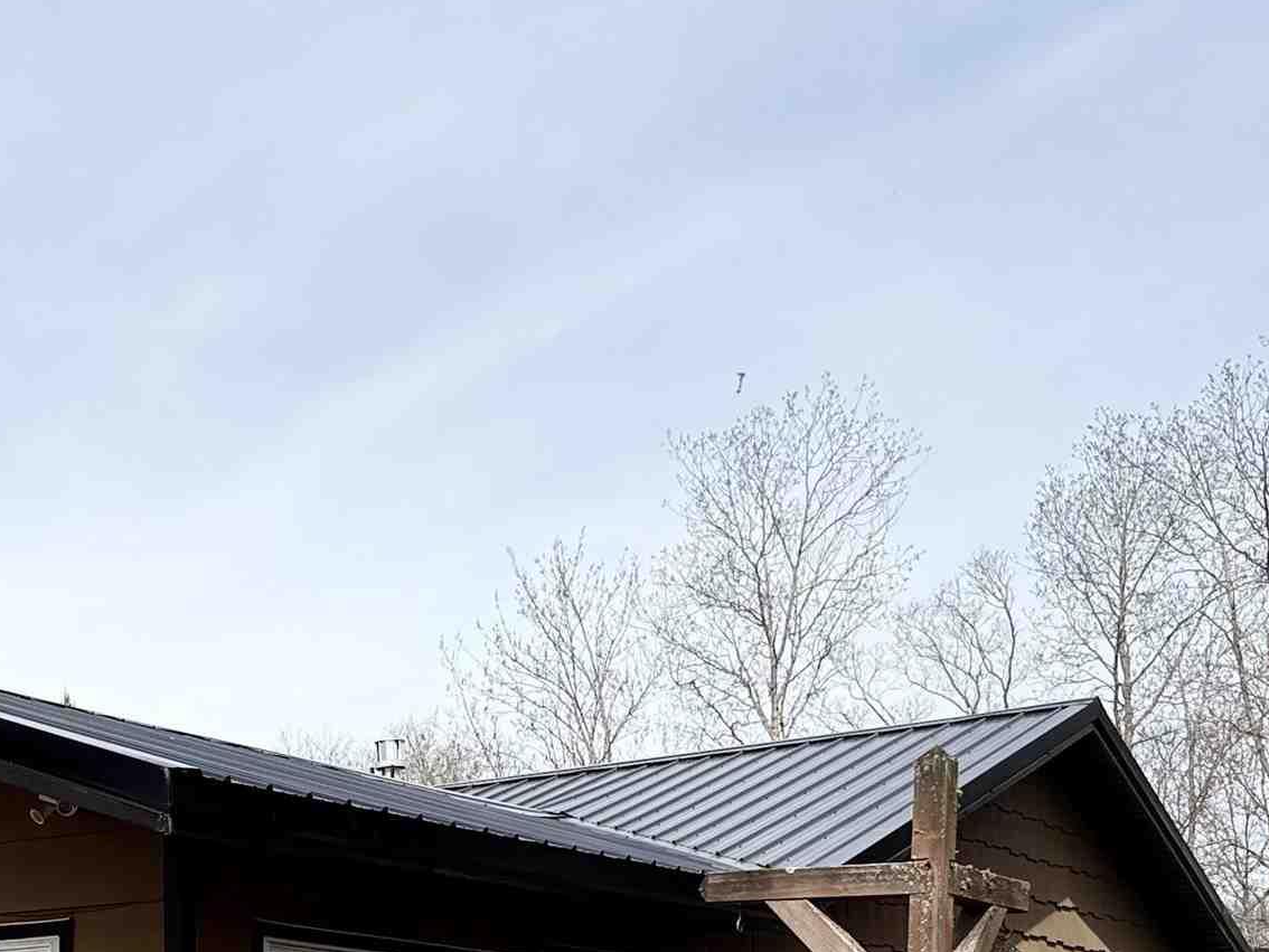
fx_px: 2383
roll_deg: +0.5
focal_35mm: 65
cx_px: 204
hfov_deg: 29.0
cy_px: 1188
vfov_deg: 20.8
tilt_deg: -0.7
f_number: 1.78
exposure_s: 1/5714
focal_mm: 6.76
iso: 80
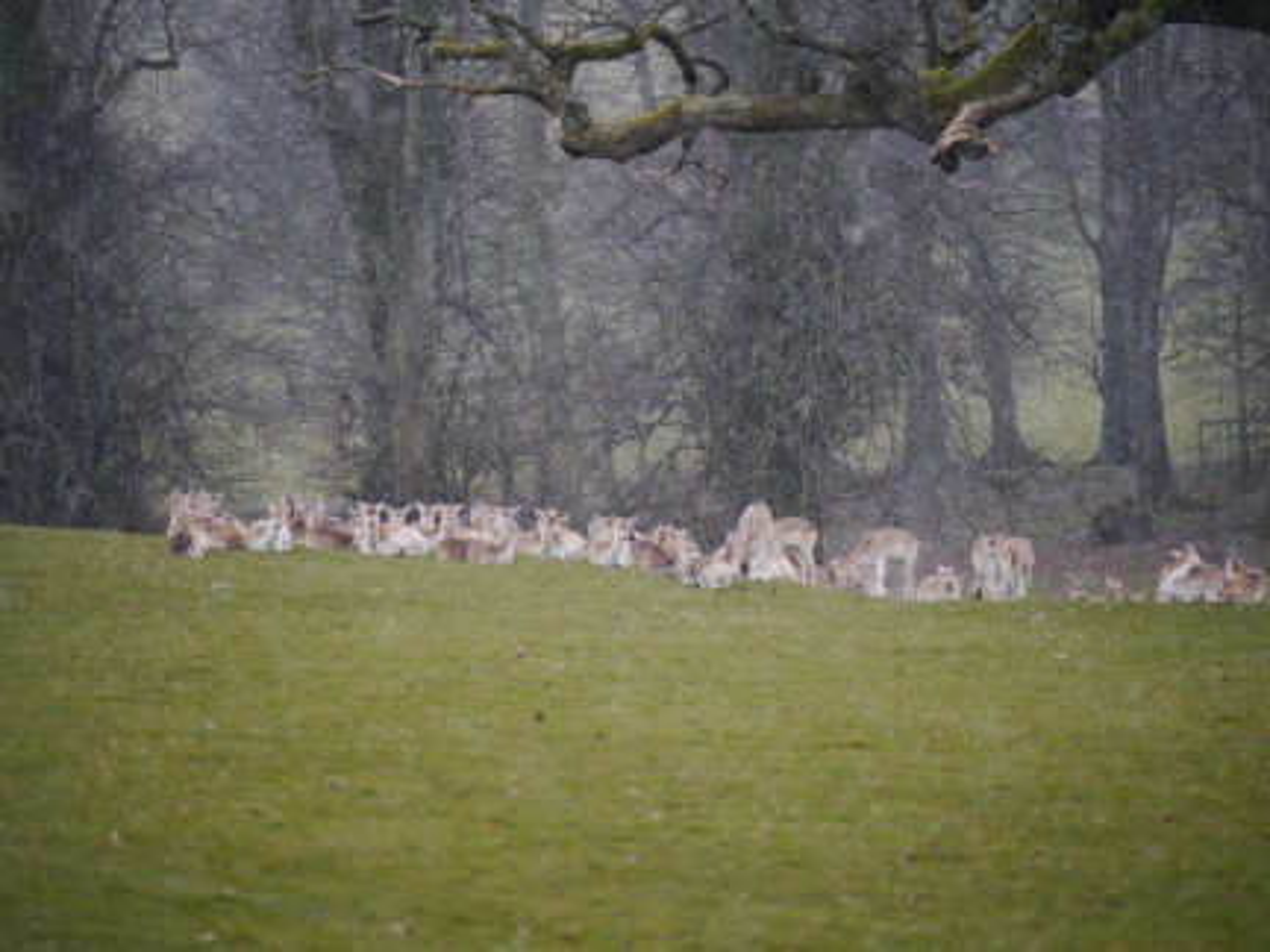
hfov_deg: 6.3
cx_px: 635
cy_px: 476
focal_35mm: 316
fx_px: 11593
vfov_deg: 4.7
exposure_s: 1/320
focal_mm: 158
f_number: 5.3
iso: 250
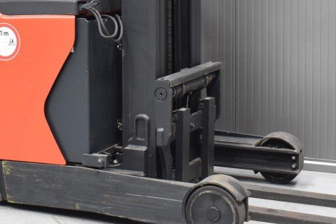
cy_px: -36
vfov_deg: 14.8
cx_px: 127
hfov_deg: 22.8
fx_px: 833
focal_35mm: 89
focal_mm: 23
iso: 1600
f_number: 5
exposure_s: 1/30
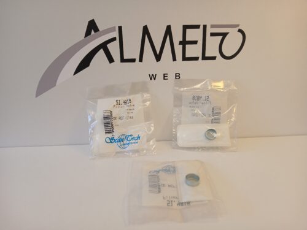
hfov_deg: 67.3
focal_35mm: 26
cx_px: 154
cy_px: 115
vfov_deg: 53.1
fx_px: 231
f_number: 1.8
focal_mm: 3.98
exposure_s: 1/50
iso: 40
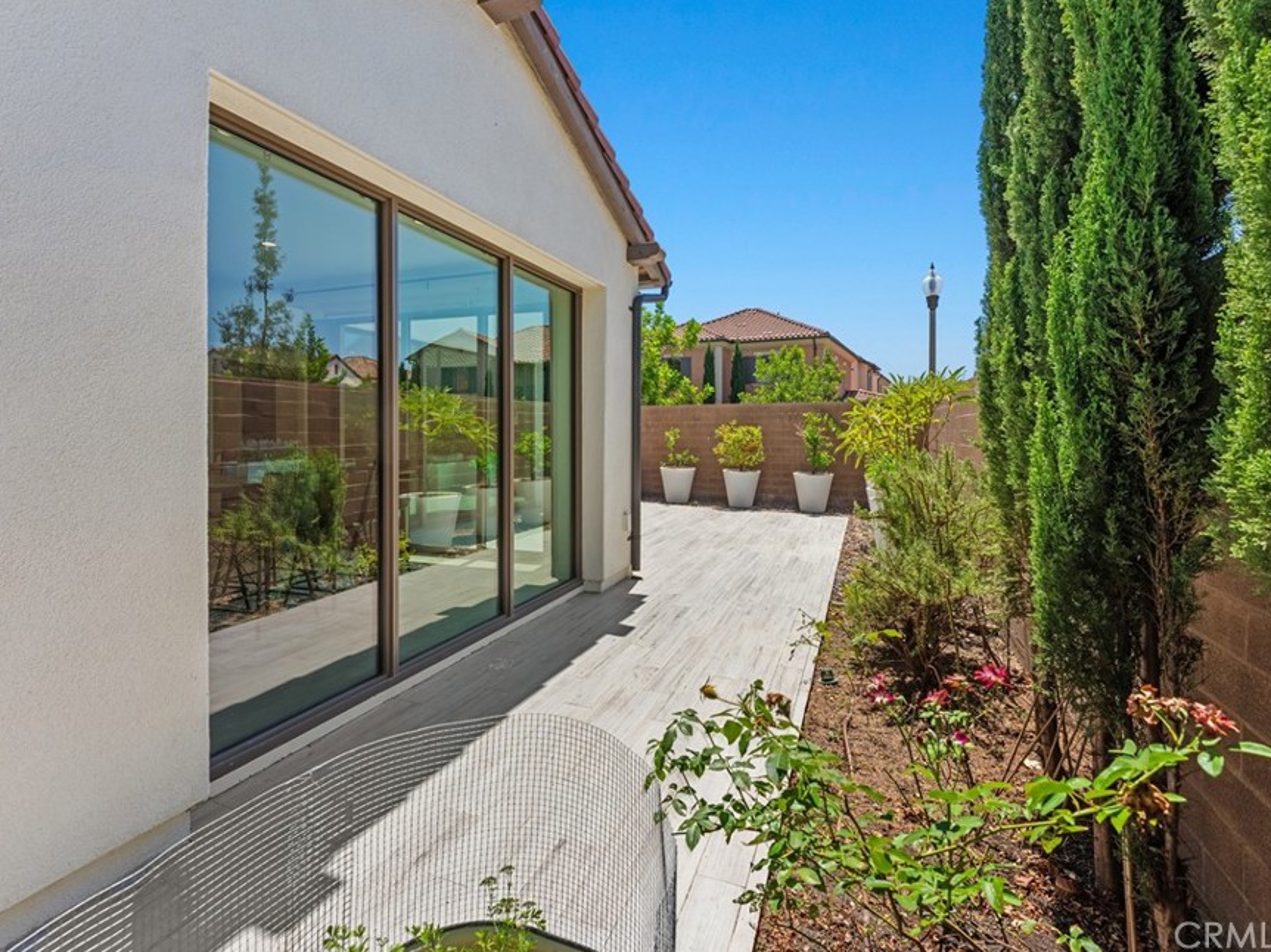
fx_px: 587
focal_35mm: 16
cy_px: 453
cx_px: 633
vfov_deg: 78.0
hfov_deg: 94.5
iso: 320
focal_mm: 14
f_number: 6.3
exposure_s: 1/250
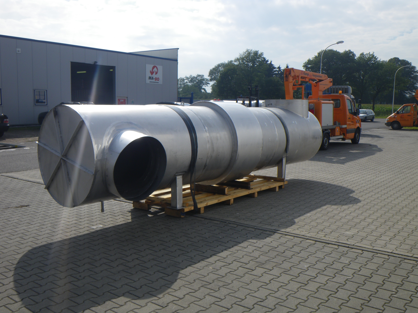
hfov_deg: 54.0
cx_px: 209
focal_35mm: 34
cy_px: 156
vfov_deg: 41.8
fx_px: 411
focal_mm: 6.1
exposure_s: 1/400
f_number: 4.6
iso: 50
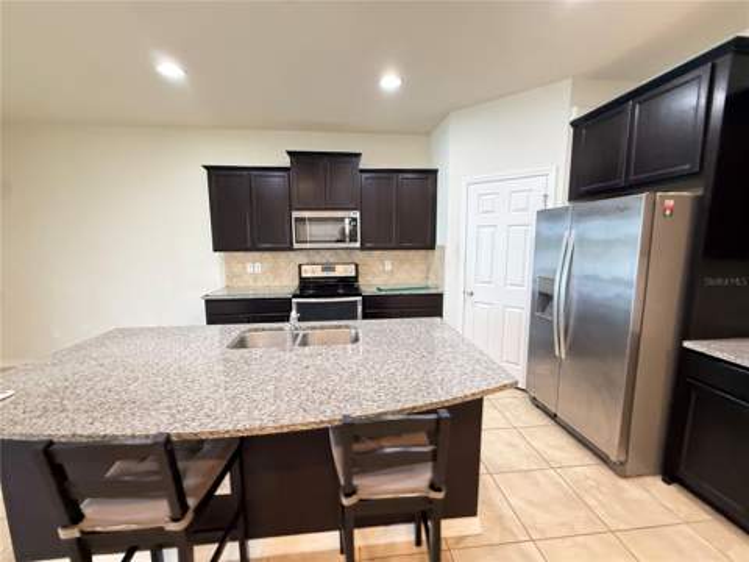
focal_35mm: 14
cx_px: 374
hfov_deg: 102.1
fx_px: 303
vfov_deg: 85.7
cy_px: 281
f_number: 2.2
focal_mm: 2.22
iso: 500
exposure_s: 1/60
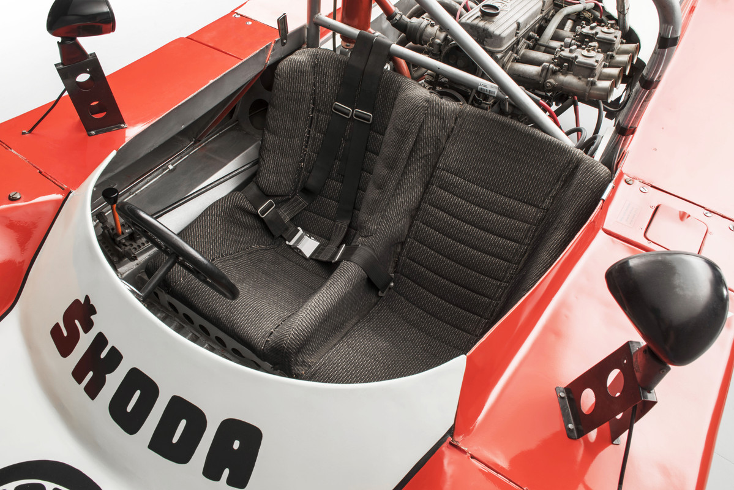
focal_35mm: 24
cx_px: 367
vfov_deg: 53.2
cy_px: 245
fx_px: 489
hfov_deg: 73.7
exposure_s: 2.5
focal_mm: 24
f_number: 16
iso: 100
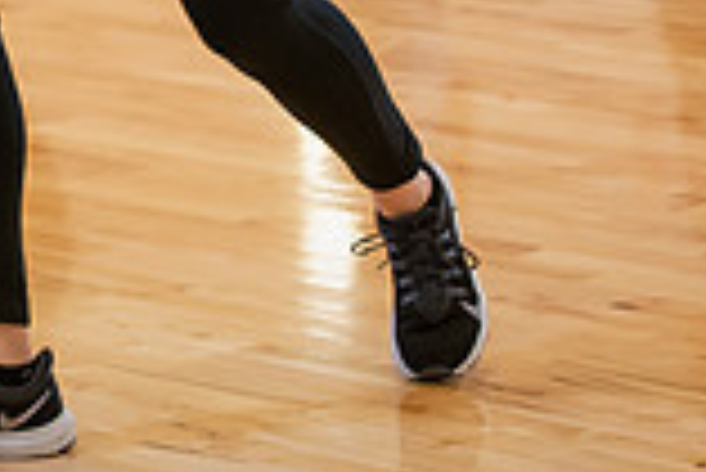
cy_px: -389
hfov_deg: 7.8
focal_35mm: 259
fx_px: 5084
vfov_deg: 5.2
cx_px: -310
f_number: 3.2
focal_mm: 70
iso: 1000
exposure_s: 1/200
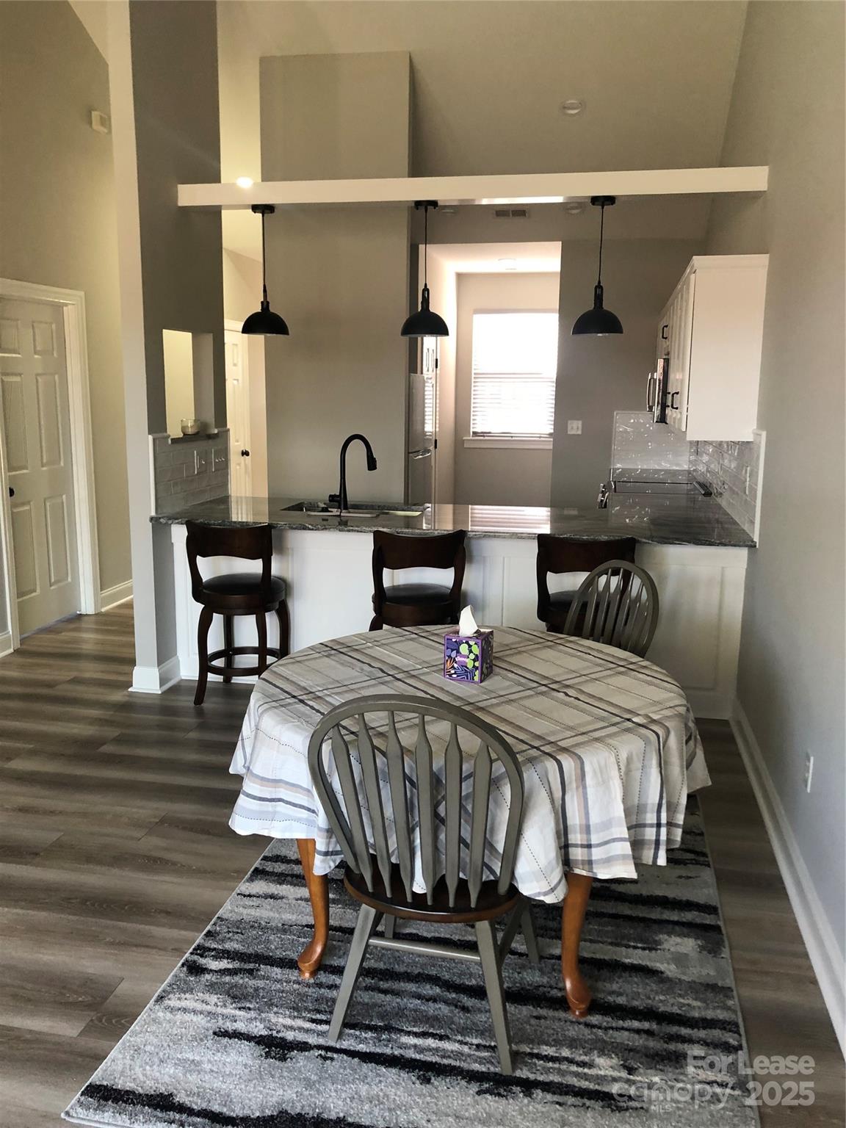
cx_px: 423
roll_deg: +0.7
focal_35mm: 28
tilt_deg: -8.4
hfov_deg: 49.7
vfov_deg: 63.4
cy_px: 564
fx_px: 912
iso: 50
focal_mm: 3.99
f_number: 1.8
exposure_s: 1/15
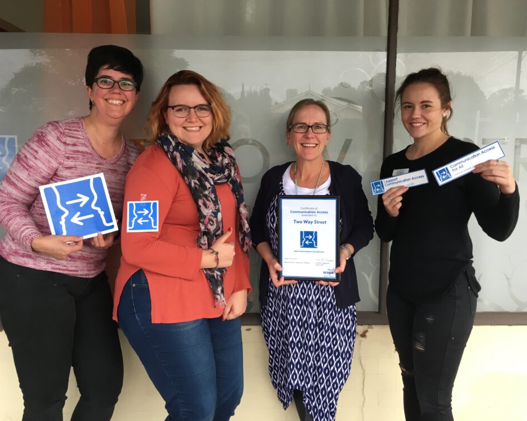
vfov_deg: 47.1
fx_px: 484
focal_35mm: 31
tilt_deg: -7.2
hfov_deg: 57.2
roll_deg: +0.1
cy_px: 208
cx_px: 264
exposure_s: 1/33
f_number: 2.2
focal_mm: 4.15
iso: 25
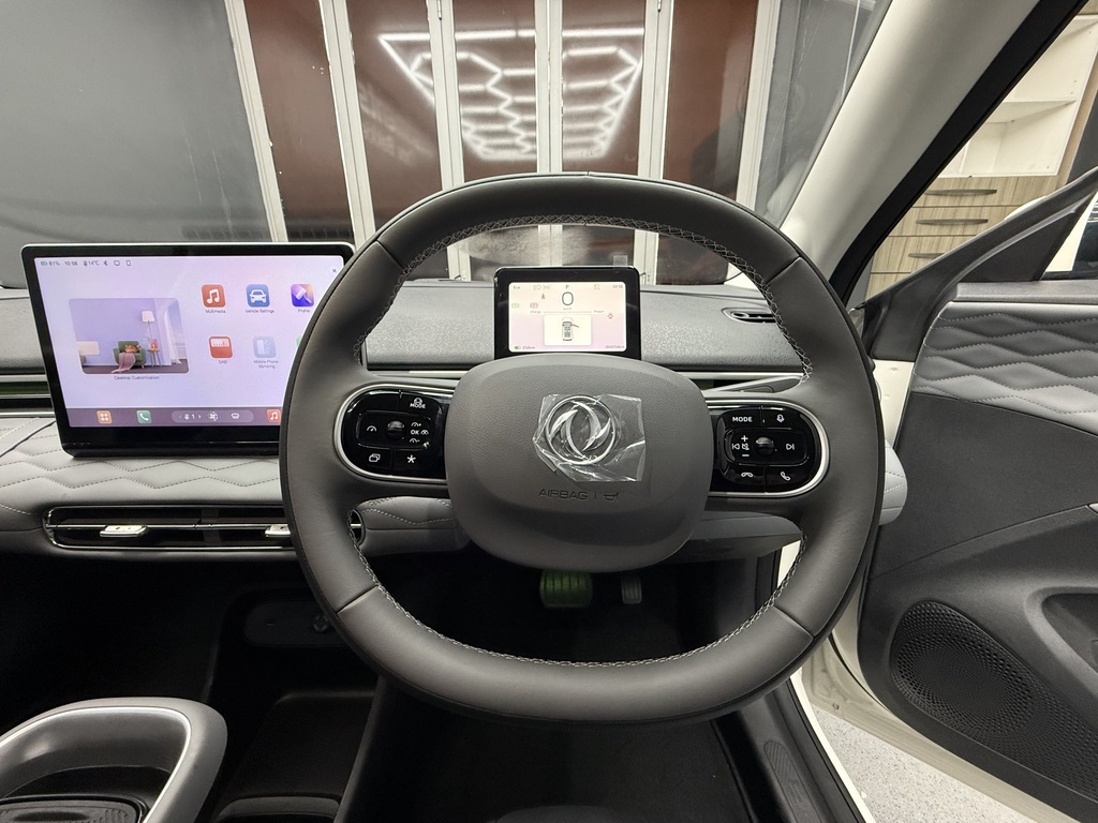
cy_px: 412
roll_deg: +1.0
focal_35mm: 14
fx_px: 444
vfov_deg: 85.7
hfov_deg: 102.1
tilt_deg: -18.6
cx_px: 549
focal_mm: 2.22
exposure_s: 1/49
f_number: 2.2
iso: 320
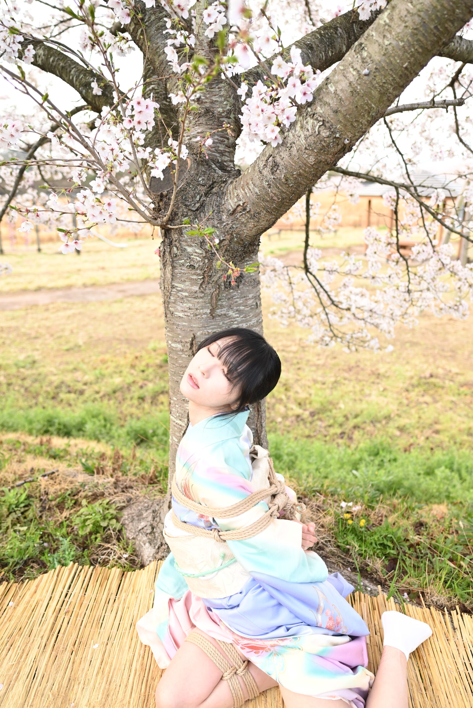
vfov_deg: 73.7
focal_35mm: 24
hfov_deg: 53.2
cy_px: 354
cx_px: 236
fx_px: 473
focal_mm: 24
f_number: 2.5
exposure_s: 1/1600
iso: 800
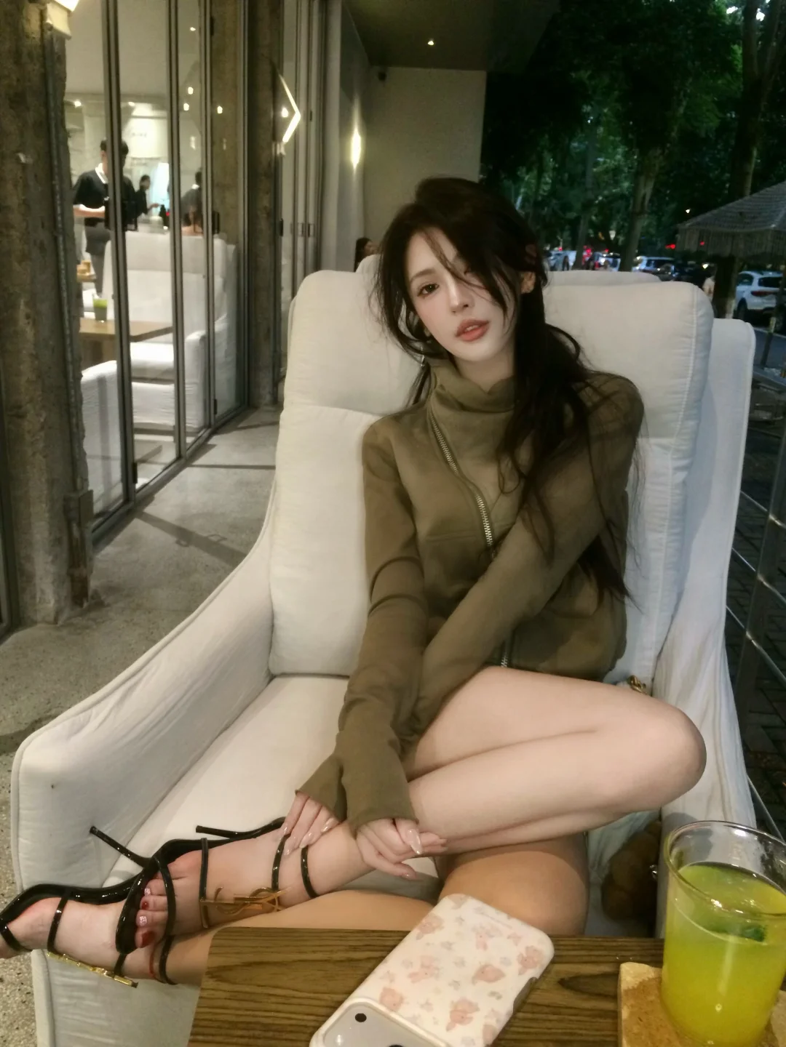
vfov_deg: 61.7
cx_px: 393
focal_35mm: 29
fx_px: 878
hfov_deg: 48.2
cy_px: 524
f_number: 2.2
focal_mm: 4.15
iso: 320
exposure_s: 1/25
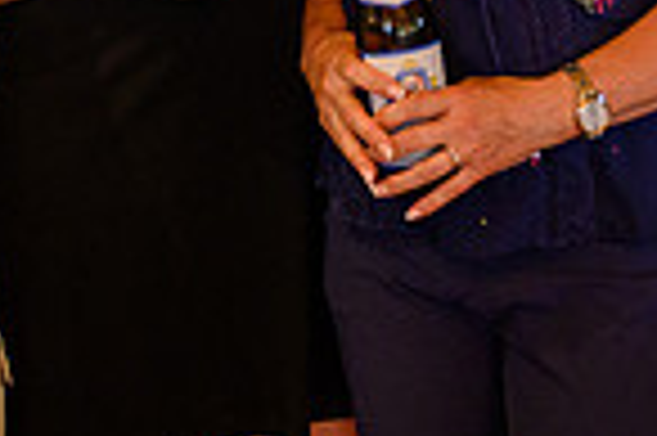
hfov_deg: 18.8
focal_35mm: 109
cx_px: 279
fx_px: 1987
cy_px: -247
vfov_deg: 11.9
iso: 4000
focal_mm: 27.5
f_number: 2.8
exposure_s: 1/160
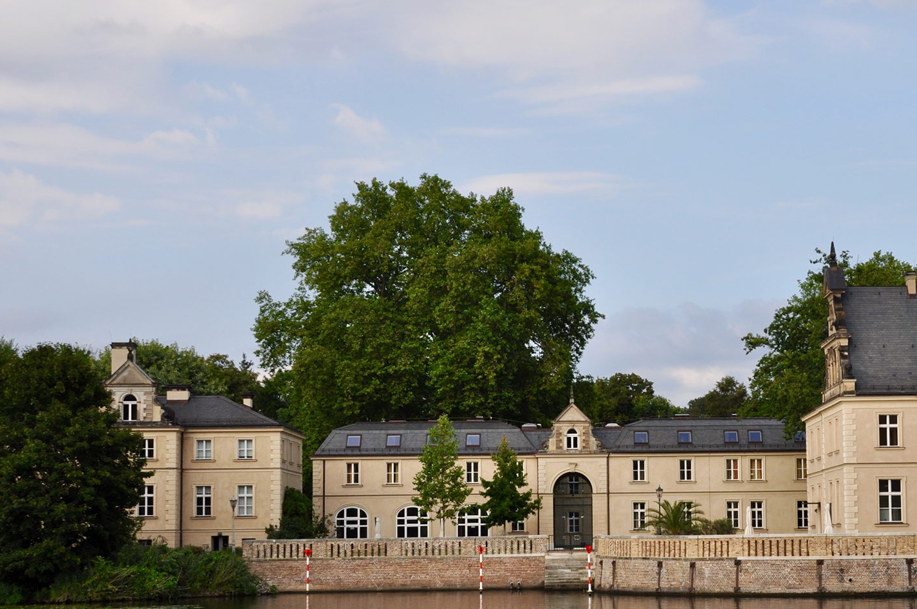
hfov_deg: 29.0
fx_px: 1755
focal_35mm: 69
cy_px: 413
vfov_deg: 19.6
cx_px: 641
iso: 200
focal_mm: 32
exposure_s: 1/320
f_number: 9
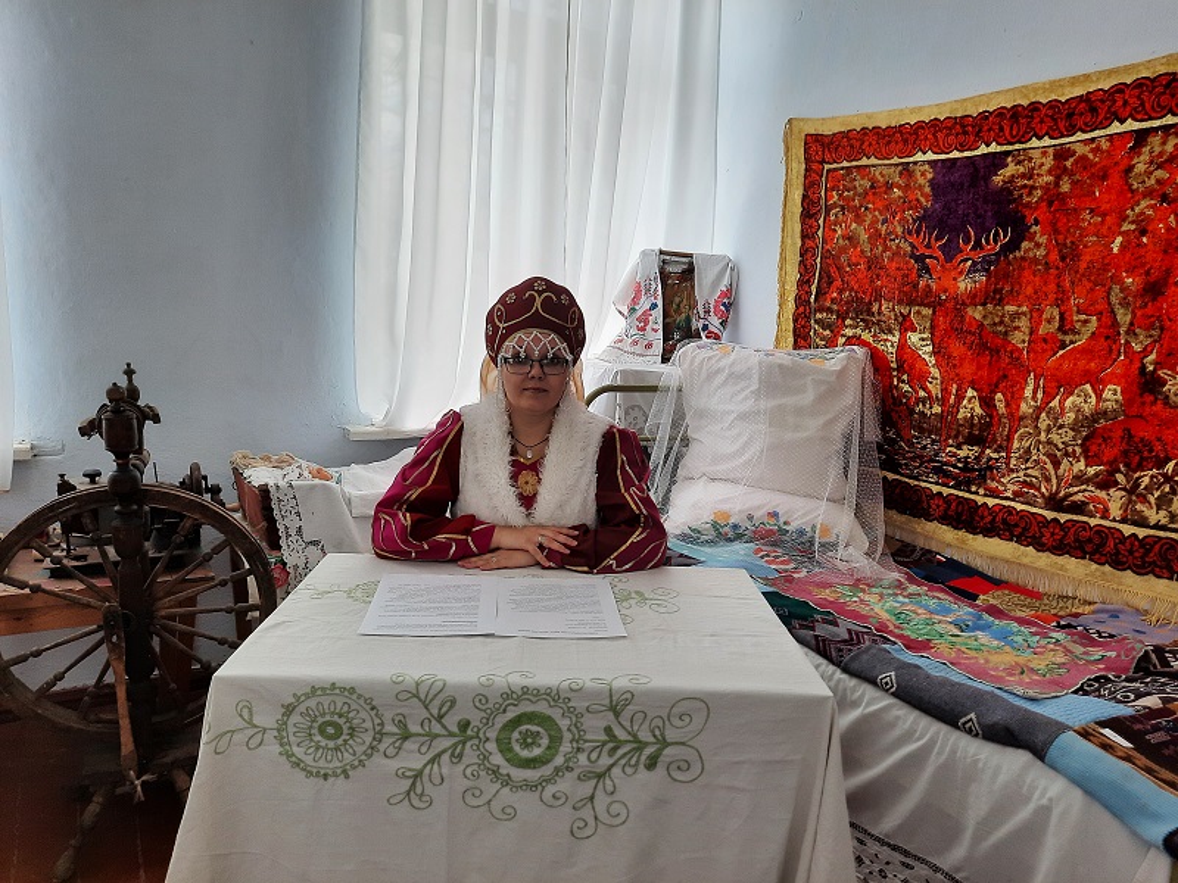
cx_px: 589
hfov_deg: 69.4
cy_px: 442
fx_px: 851
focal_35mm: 25
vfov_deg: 54.9
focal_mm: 4.6
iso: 50
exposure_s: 1/50
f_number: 2
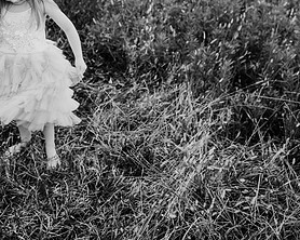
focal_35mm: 47
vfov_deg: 31.1
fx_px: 417
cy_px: 41
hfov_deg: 39.5
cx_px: 133
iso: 250
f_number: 2.5
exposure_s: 1/400
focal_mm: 24
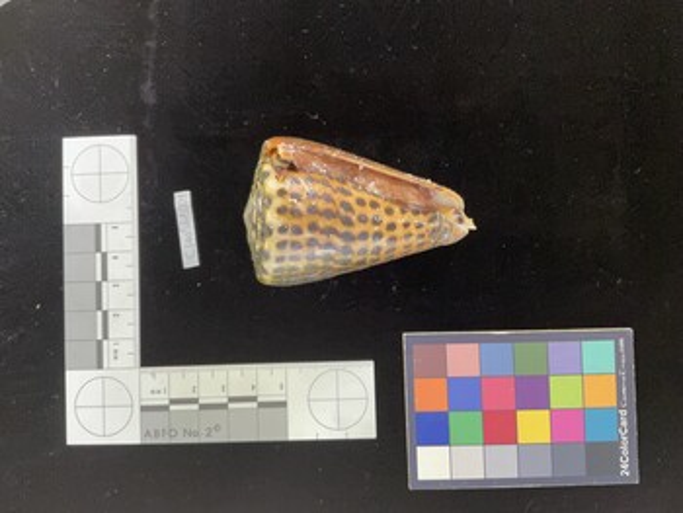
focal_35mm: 29
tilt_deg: -89.0
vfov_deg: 48.3
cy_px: 256
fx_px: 573
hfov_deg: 61.6
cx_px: 342
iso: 80
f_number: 1.8
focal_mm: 3
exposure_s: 1/50
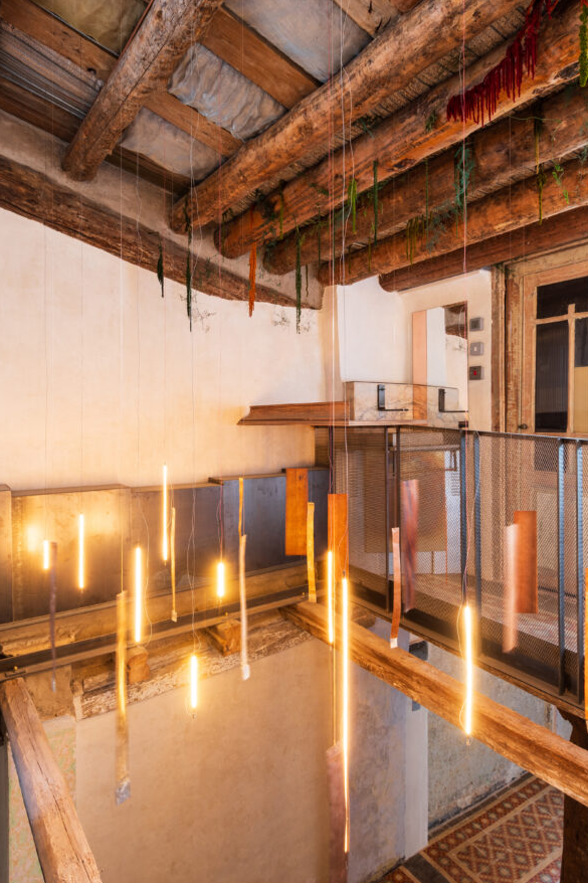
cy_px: 431
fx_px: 515
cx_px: 300
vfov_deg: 81.2
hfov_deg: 59.5
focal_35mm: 21
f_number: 8
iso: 100
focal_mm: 12
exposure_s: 8
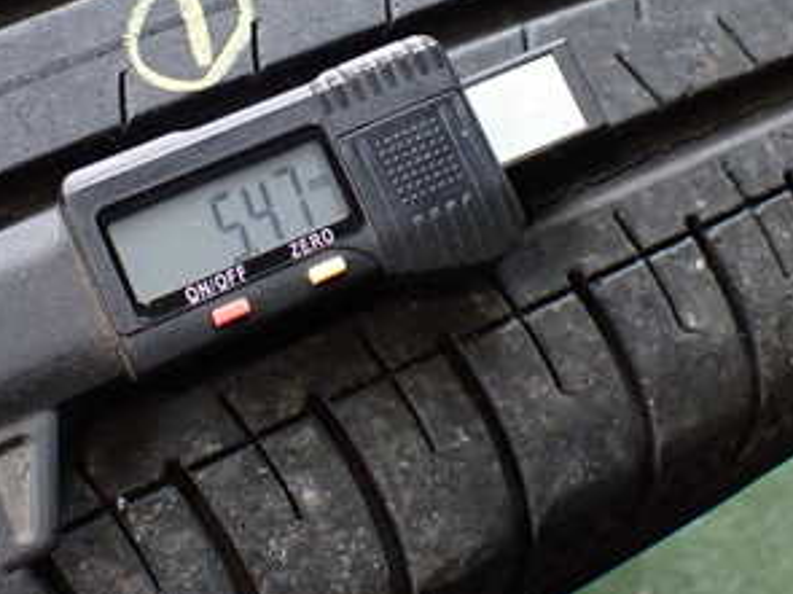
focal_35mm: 61
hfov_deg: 31.6
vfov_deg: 23.5
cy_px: 78
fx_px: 1397
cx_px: 320
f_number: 2.3
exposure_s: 1/125
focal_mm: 5.4
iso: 320
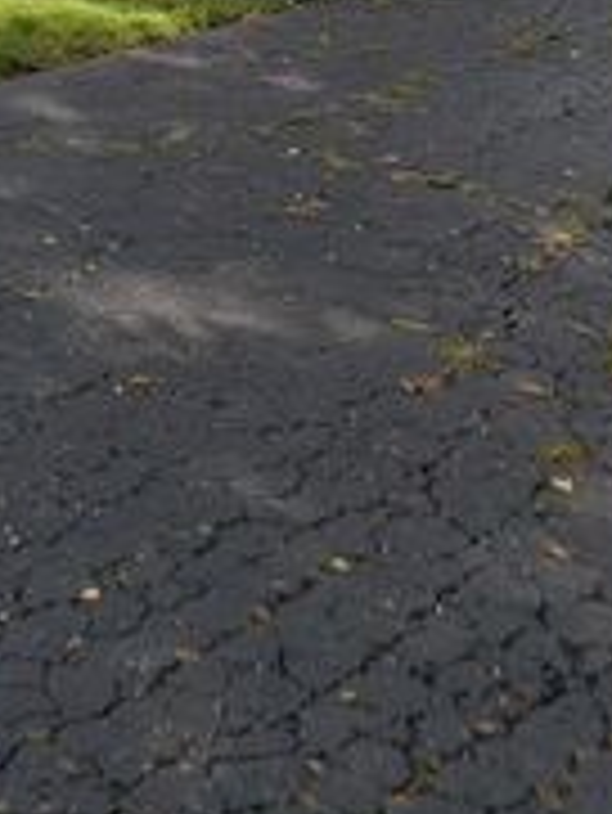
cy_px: -364
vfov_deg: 19.7
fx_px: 2072
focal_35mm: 88
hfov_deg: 15.3
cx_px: -356
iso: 20
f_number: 1.68
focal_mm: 6.9
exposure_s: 1/1066
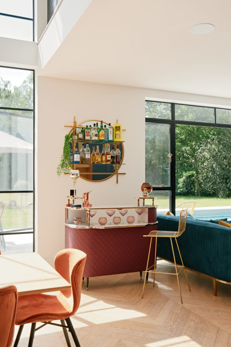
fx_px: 327
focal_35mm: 34
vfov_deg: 55.8
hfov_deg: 38.9
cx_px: 116
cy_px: 174
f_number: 11
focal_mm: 22.7
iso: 160
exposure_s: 1/30
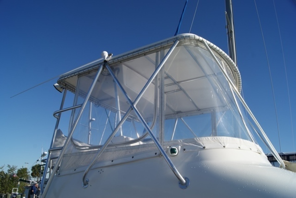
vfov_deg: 48.0
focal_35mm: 27
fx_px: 222
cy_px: 99
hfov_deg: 67.3
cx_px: 148
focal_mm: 18
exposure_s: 1/200
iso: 100
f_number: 10
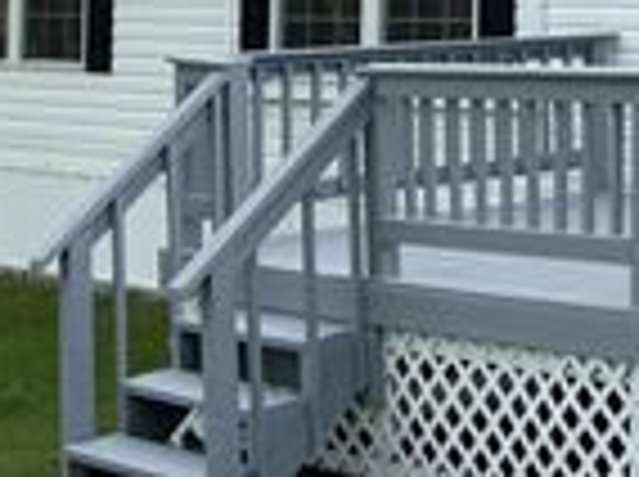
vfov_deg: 12.4
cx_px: 981
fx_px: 2082
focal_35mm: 113
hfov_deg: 15.9
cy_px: -234
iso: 100
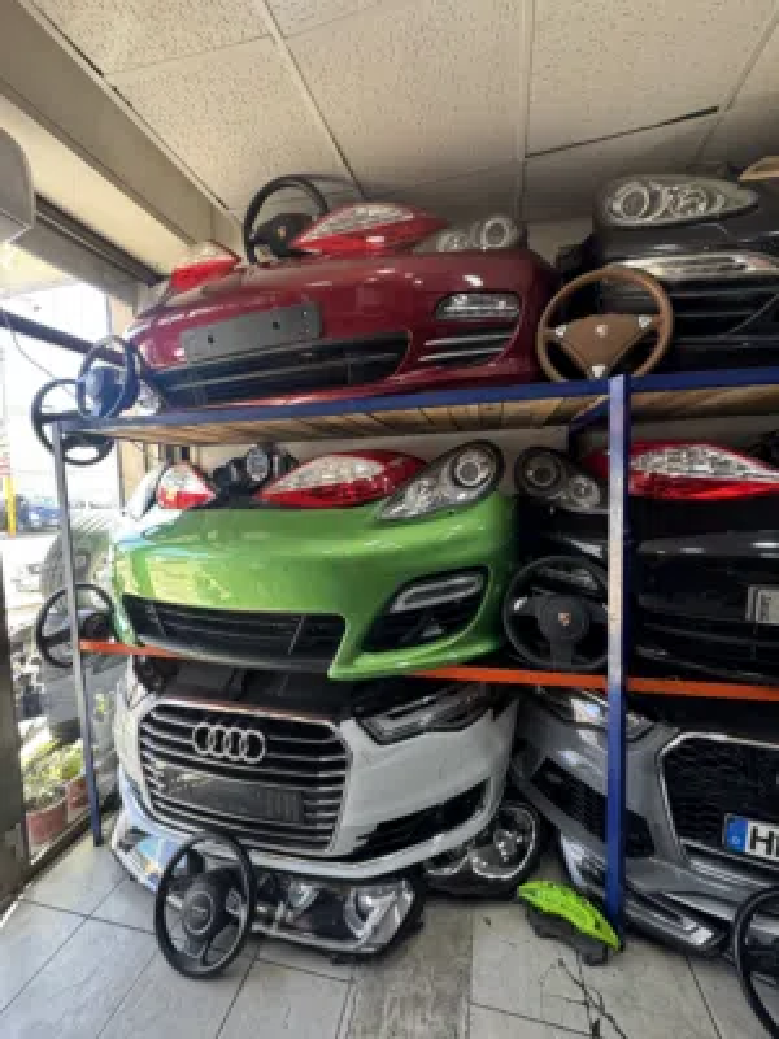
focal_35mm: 14
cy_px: 520
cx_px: 390
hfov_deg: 85.7
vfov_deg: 102.1
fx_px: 420
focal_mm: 2.22
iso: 250
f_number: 2.2
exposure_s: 1/99
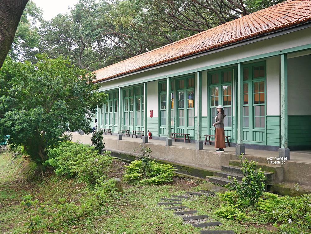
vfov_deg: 36.0
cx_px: 156
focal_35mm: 40
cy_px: 117
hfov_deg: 46.8
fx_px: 360
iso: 800
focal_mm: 20
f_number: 4.5
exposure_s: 1/60
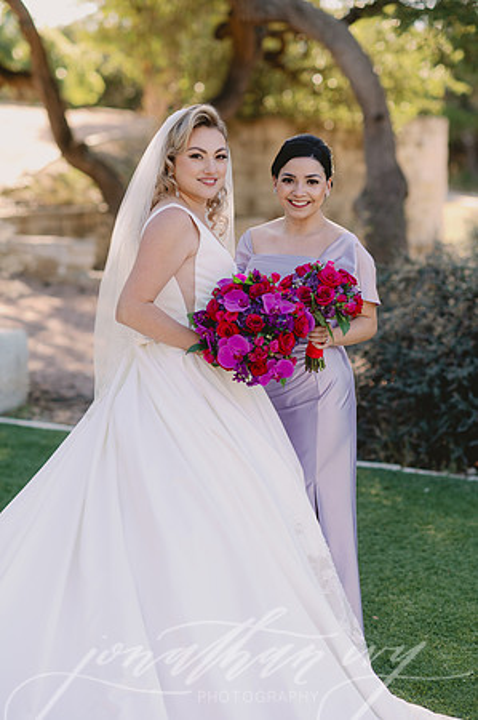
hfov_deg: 16.0
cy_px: 360
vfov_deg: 23.9
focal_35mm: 85
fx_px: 1697
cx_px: 239
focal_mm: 85
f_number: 2.5
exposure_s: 1/320
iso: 80
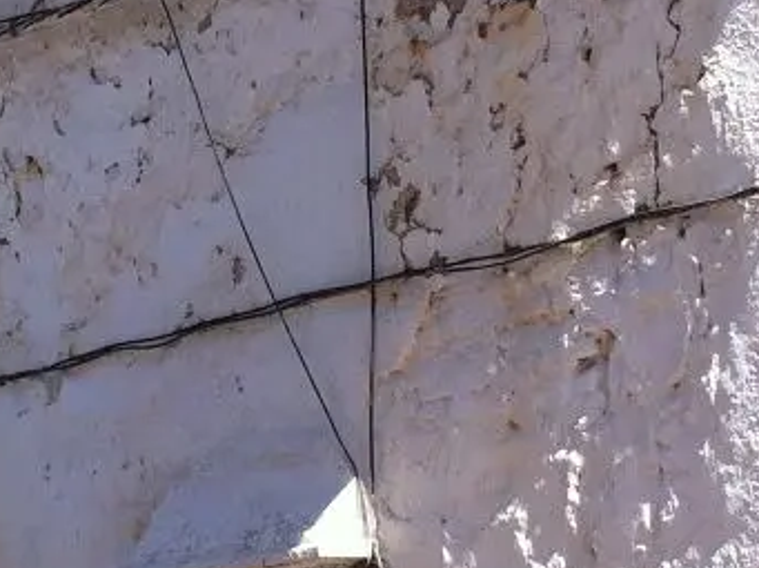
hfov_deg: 14.7
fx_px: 2913
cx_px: 105
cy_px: 361
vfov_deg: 11.1
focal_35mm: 133
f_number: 2.8
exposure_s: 1/628
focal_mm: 3.85
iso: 80
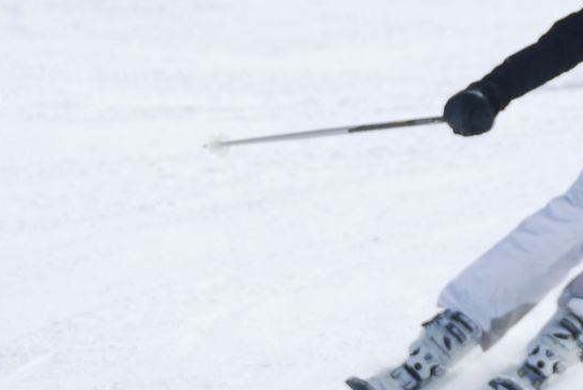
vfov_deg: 1.7
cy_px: 207
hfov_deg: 2.6
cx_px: 456
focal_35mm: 800
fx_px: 12966
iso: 100
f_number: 5.3
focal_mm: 180
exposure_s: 1/1250
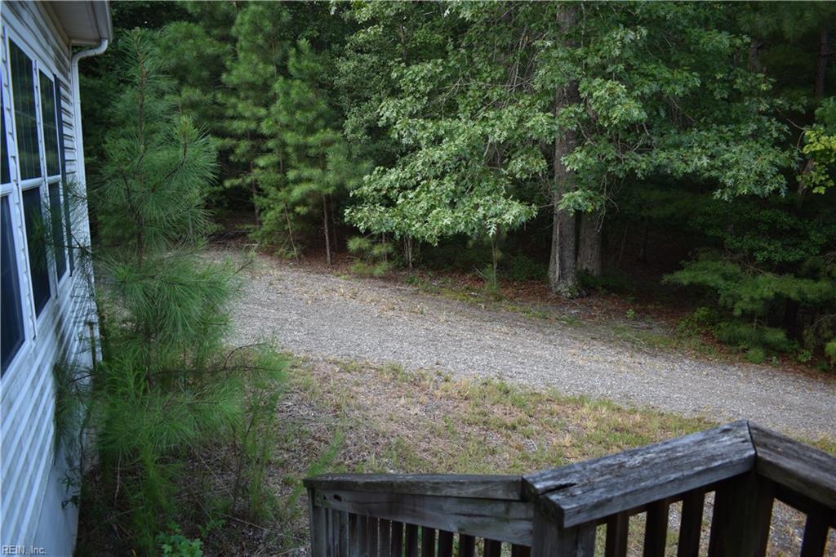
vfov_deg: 47.9
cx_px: 418
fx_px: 627
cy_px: 278
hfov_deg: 67.4
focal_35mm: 27
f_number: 3.5
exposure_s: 1/30
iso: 110
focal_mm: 18
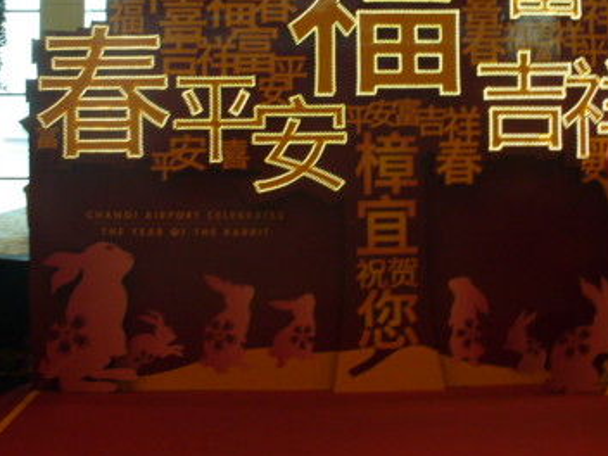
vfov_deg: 23.0
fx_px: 1107
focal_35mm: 63
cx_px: 406
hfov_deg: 30.5
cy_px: 107
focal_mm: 6.1
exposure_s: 1/60
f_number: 2.8
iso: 100
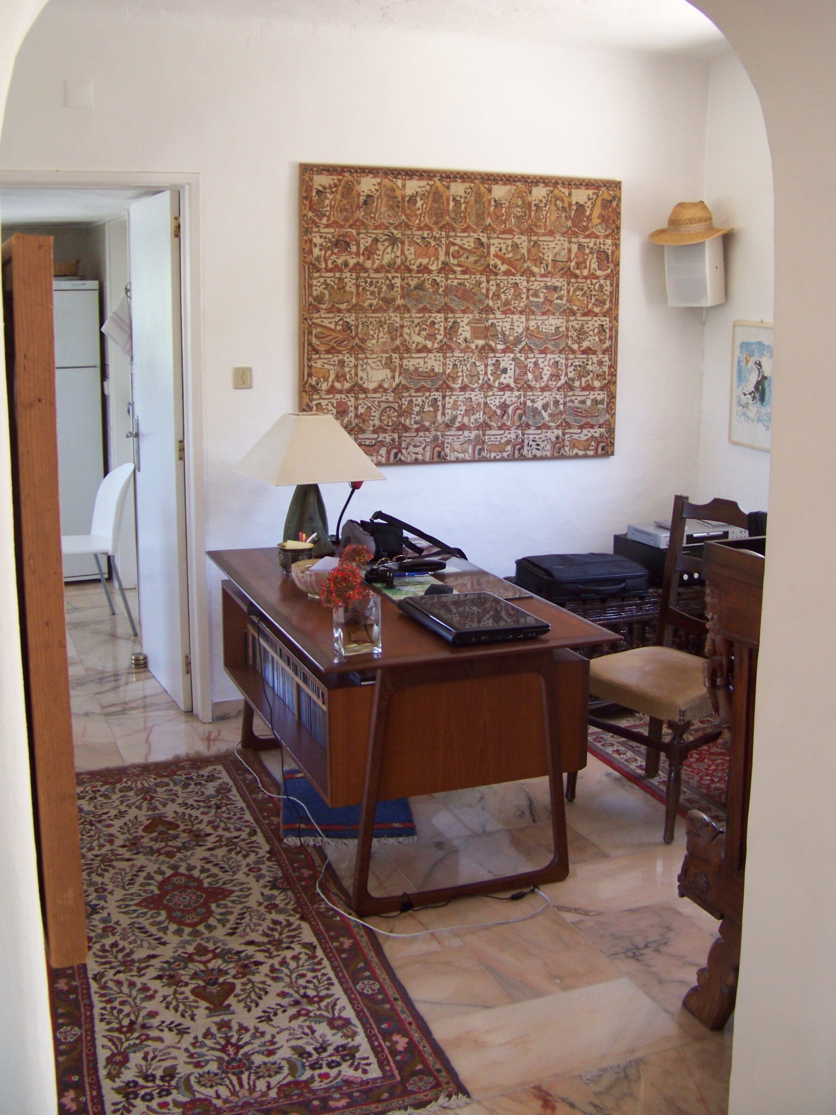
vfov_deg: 47.8
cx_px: 418
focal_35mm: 39
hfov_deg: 36.8
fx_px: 1256
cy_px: 513
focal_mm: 5.85
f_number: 2.8
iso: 150
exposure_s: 1/30
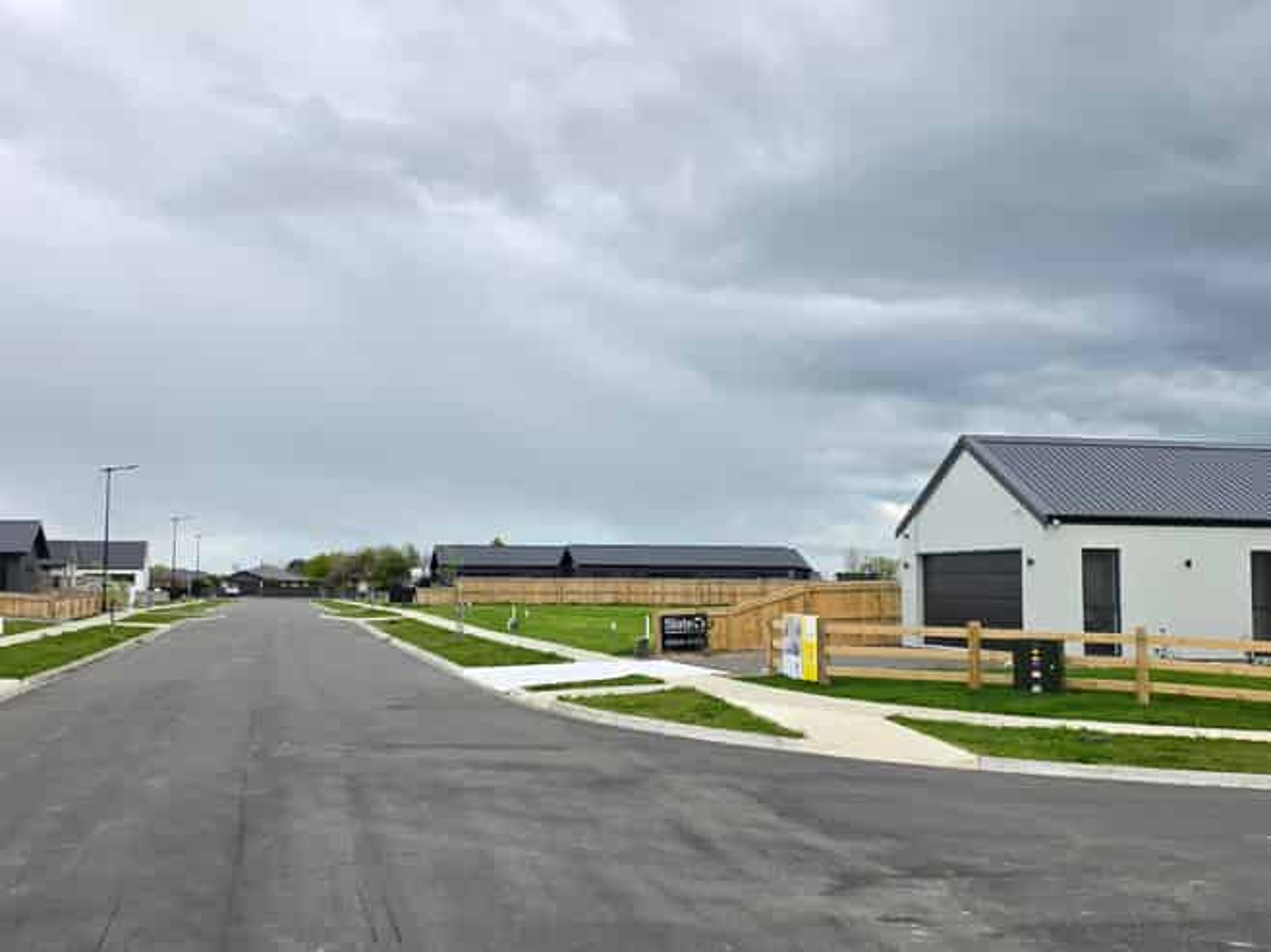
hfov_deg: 73.9
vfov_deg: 58.8
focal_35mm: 23
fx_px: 844
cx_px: 636
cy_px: 476
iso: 64
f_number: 1.4
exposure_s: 1/2993
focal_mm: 6.5
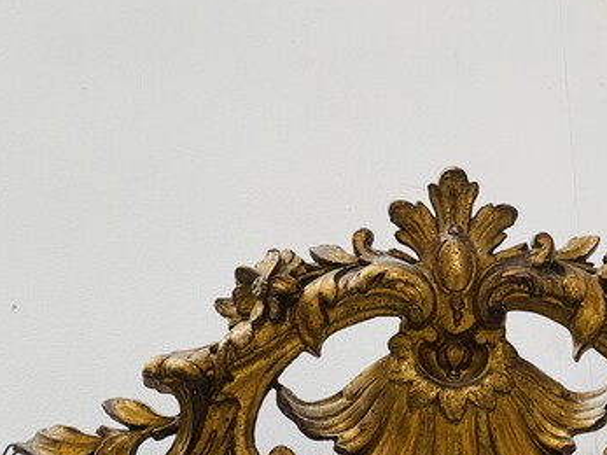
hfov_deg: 38.4
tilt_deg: +29.9
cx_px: 471
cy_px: 397
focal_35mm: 48
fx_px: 841
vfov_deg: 29.2
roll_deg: +1.6
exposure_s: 1/98
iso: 125
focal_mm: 4.25
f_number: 1.8
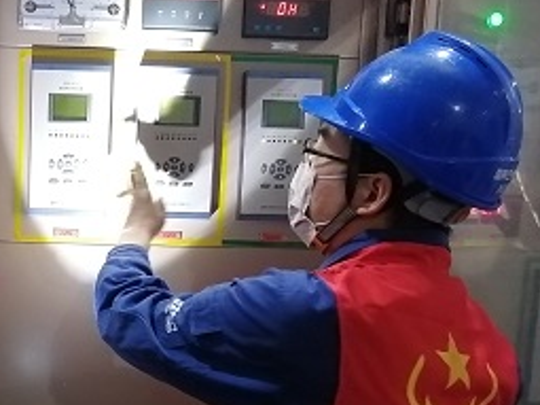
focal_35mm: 53
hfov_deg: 34.2
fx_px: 826
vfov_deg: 26.9
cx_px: 53
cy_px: 334
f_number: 1.8
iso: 500
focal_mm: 3.62
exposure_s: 1/33.3
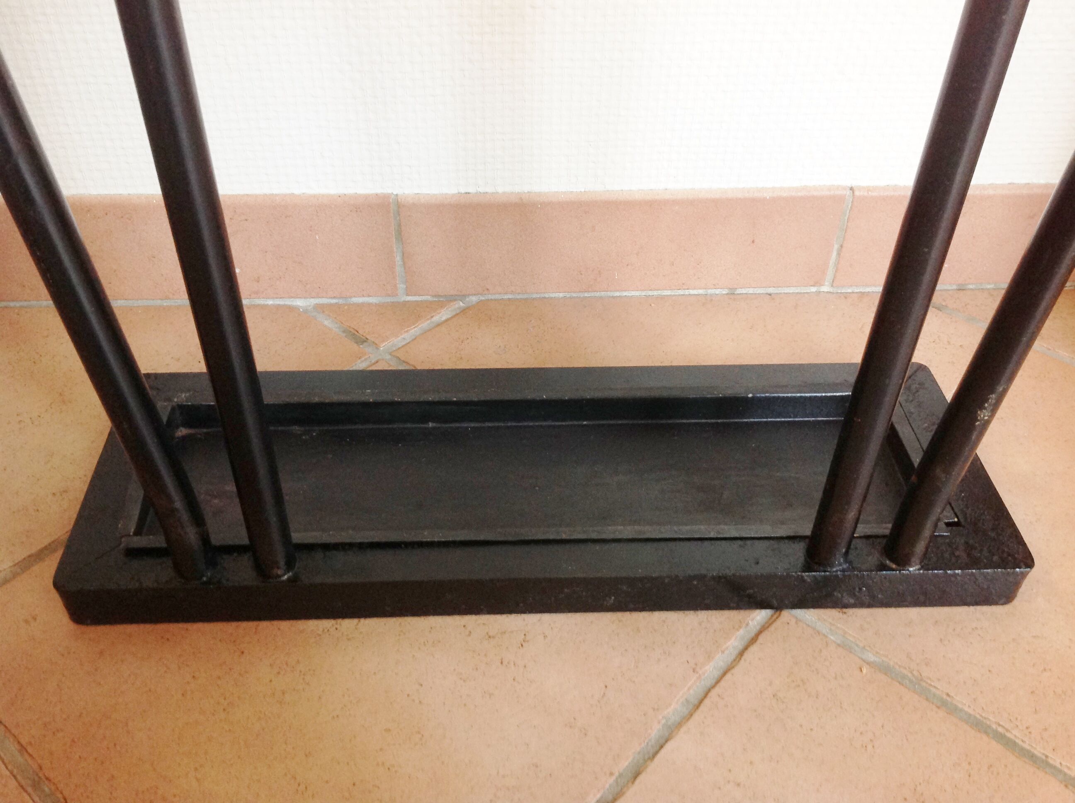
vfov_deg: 40.6
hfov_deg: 52.7
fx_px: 1085
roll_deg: -1.6
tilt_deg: -41.6
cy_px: 402
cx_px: 538
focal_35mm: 35
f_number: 2.4
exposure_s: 1/15
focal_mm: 4.28
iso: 160
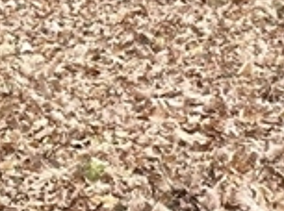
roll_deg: -1.9
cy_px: -309
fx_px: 2636
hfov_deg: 6.2
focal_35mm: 322
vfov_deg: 4.5
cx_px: 174
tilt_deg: -4.6
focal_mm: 6.86
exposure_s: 1/269
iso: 64
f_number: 1.78
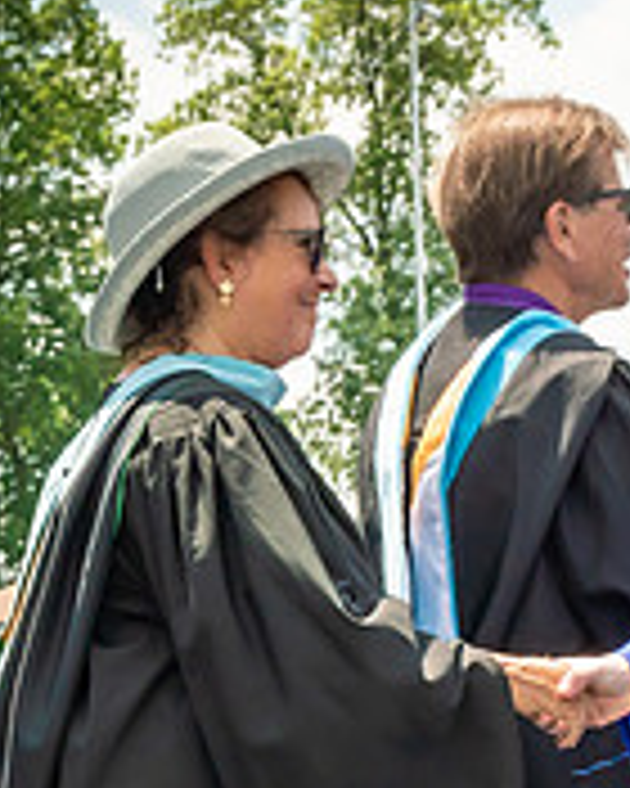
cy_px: 765
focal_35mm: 220
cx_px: 114
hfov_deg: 7.0
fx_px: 5128
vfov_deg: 8.7
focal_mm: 32
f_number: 7.1
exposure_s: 1/800
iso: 200
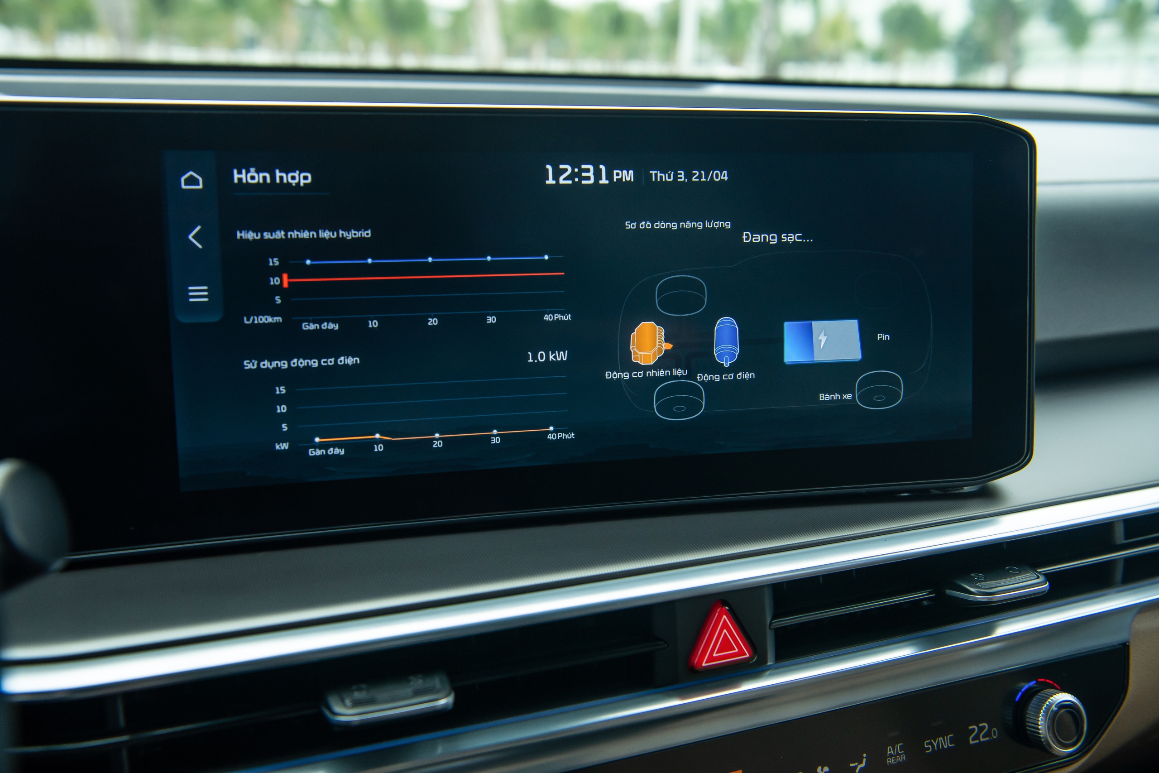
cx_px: 580
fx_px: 1127
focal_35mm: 35
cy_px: 386
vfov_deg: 37.9
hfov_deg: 54.4
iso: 500
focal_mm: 35
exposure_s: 1/125
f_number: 5.6
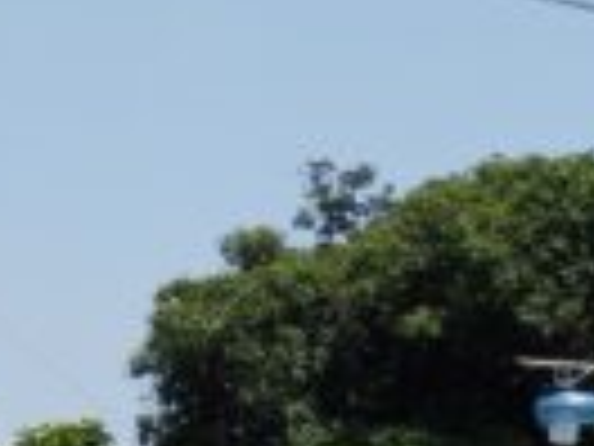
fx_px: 2385
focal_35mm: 139
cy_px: 874
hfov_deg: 10.7
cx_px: 1665
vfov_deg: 9.9
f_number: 1.6
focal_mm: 4.09
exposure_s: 1/1019
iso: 102
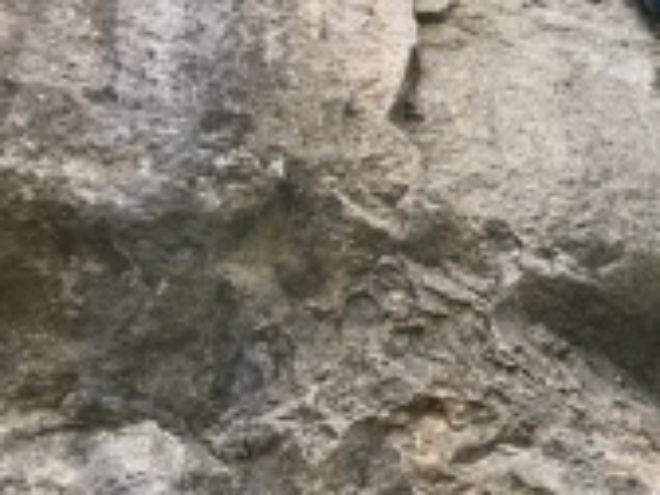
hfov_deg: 28.5
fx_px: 1201
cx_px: 684
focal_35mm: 63
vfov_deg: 23.2
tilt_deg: +40.6
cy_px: 165
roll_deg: +11.8
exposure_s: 1/30
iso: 40
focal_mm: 4.15
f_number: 2.2
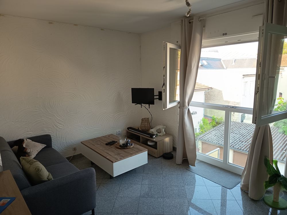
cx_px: 144
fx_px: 199
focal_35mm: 24
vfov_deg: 56.8
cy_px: 108
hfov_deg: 71.6
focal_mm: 5.27
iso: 224
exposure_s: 1/100
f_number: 1.7
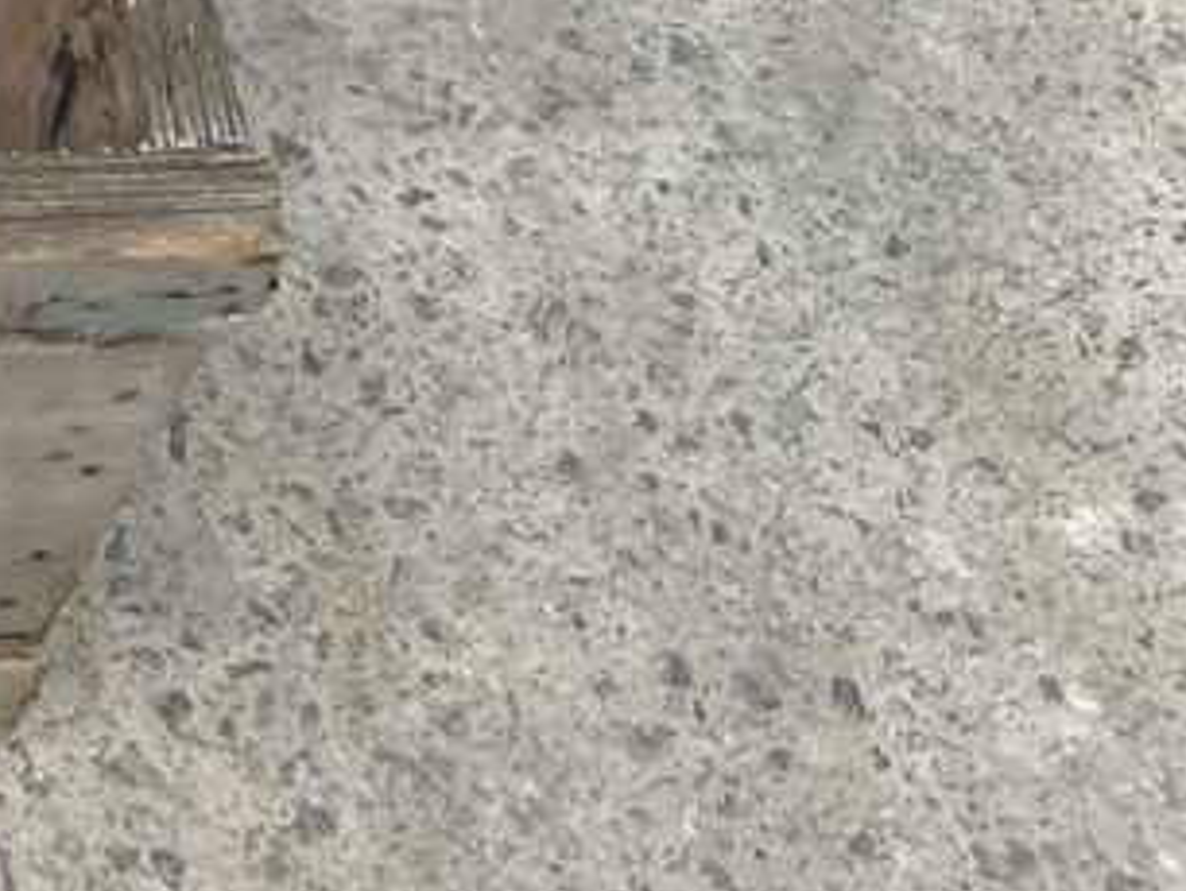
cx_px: -795
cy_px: -535
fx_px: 3326
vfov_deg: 14.1
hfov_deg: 17.3
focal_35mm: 97
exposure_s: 1/962
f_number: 1.8
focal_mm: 3
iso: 16
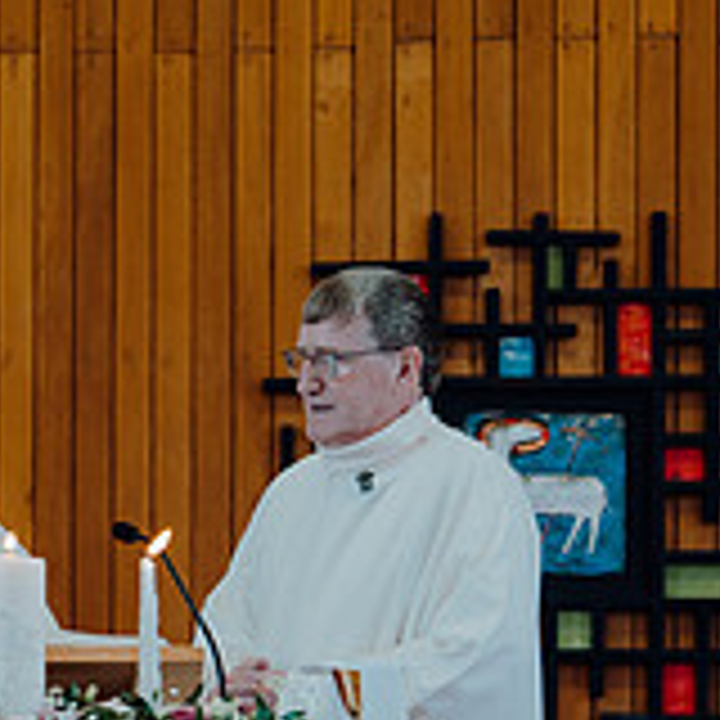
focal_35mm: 154
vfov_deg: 11.2
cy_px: 781
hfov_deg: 11.0
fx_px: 3624
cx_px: -315
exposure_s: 1/200
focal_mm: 50
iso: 500
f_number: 2.8
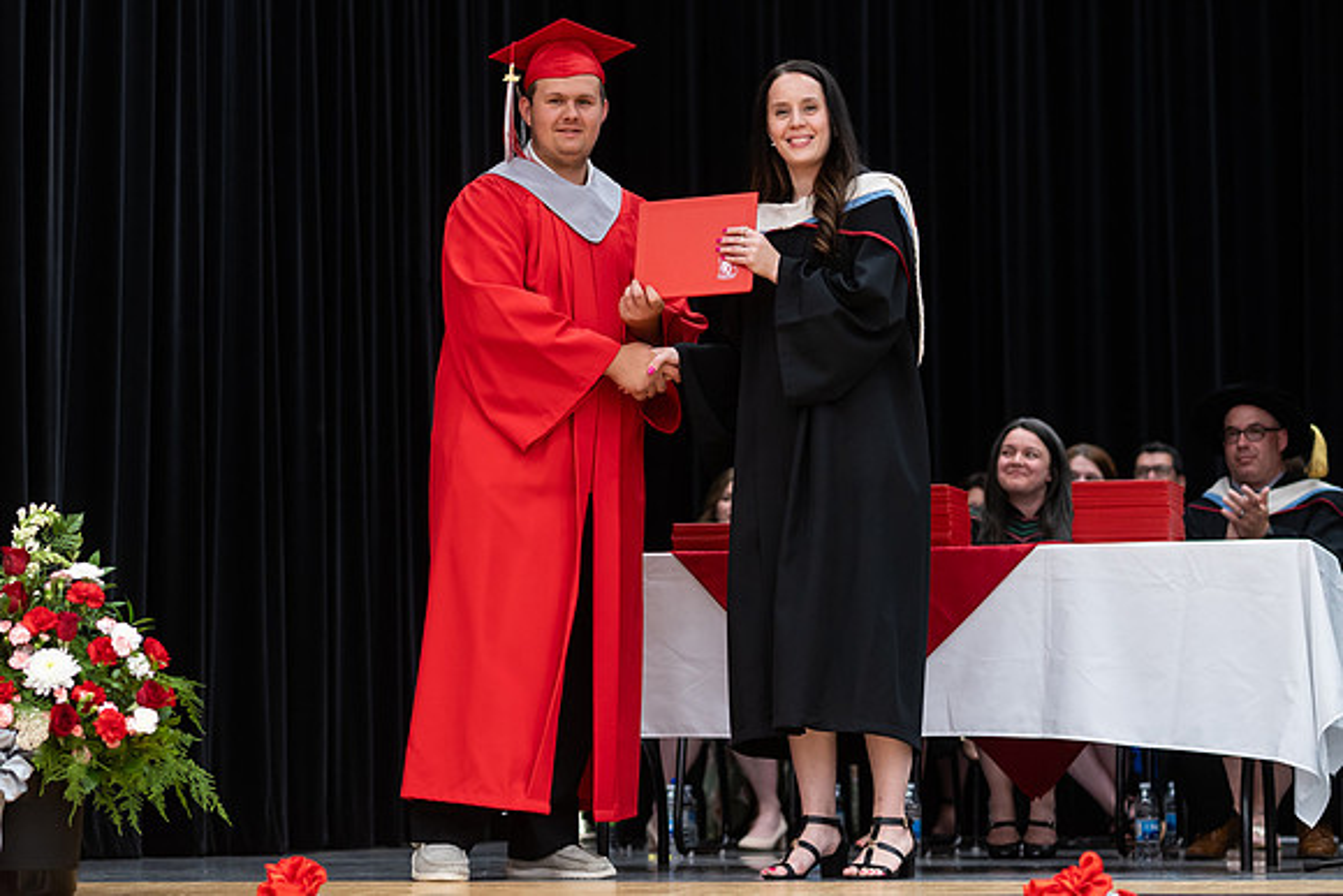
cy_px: 417
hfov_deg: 19.4
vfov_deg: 13.0
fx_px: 3924
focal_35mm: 105
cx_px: 582
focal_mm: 85
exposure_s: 1/200
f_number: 2.8
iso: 1000
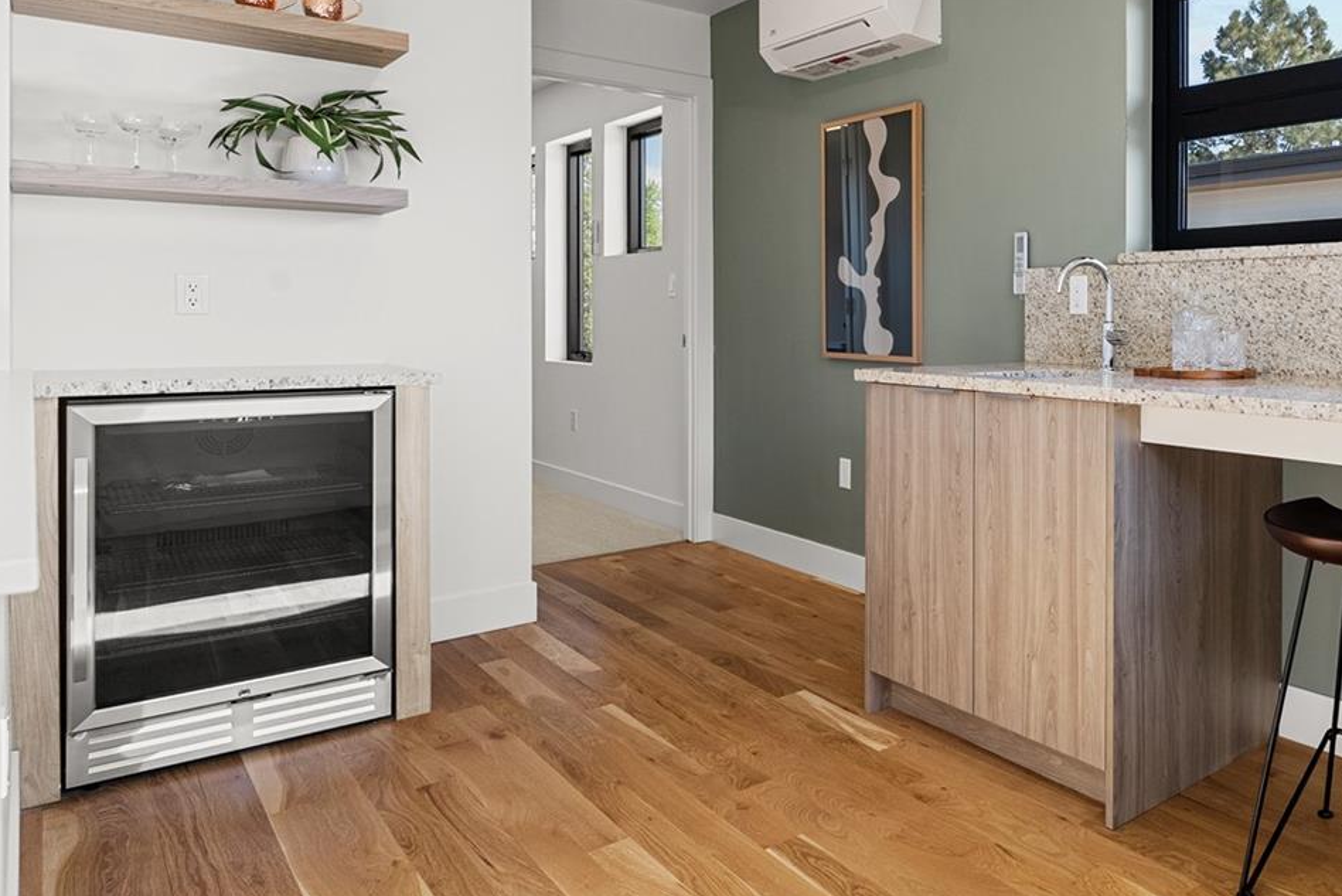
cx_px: 1103
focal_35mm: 28
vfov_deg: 46.1
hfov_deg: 59.7
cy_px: 320
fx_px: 1038
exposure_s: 1/8
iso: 640
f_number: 8
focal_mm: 16.5
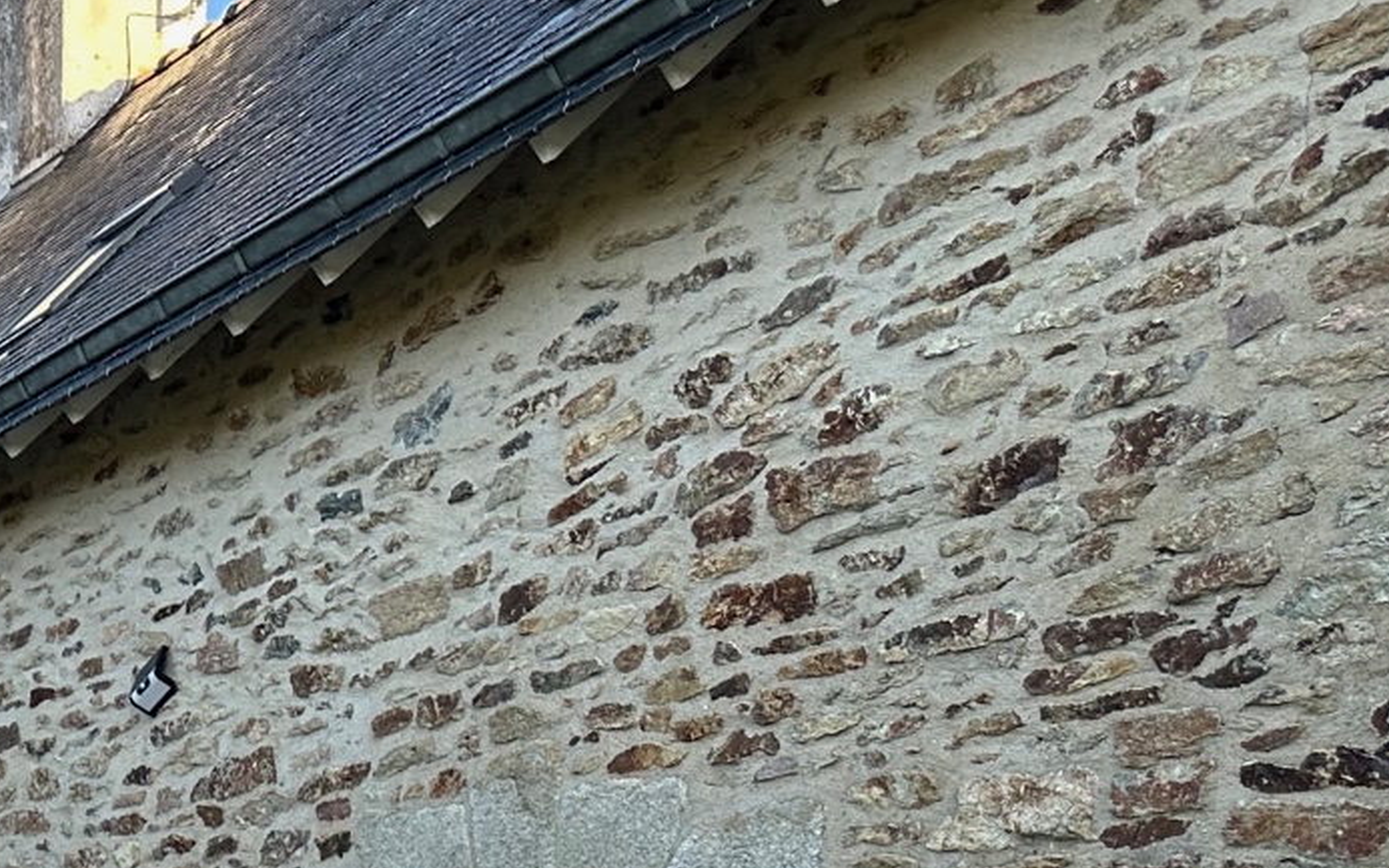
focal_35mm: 74
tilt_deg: -4.2
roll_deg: +0.4
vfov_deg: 15.7
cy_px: 1419
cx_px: -347
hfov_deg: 24.7
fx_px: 2801
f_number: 1.78
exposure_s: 1/580
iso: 80
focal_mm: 6.86
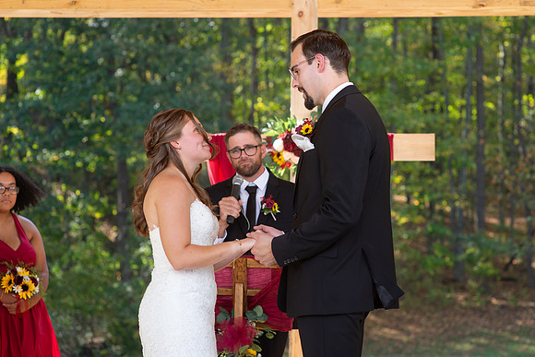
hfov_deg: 20.7
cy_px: 182
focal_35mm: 98
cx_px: 290
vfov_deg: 13.9
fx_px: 1464
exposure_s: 1/320
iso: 400
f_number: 4.5
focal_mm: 85
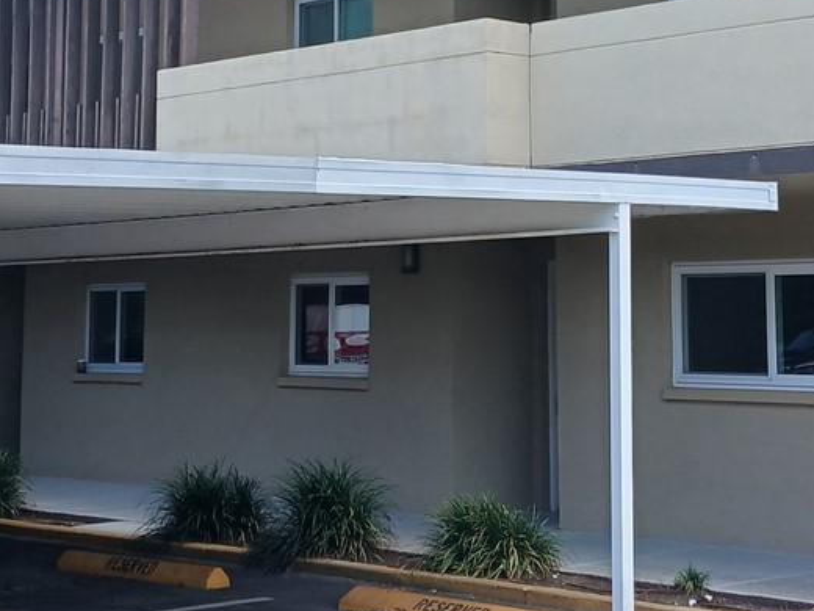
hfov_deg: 24.4
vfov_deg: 18.3
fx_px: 1881
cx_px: 449
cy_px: 114
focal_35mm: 80
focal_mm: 3.98
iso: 20
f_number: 1.8
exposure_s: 1/218
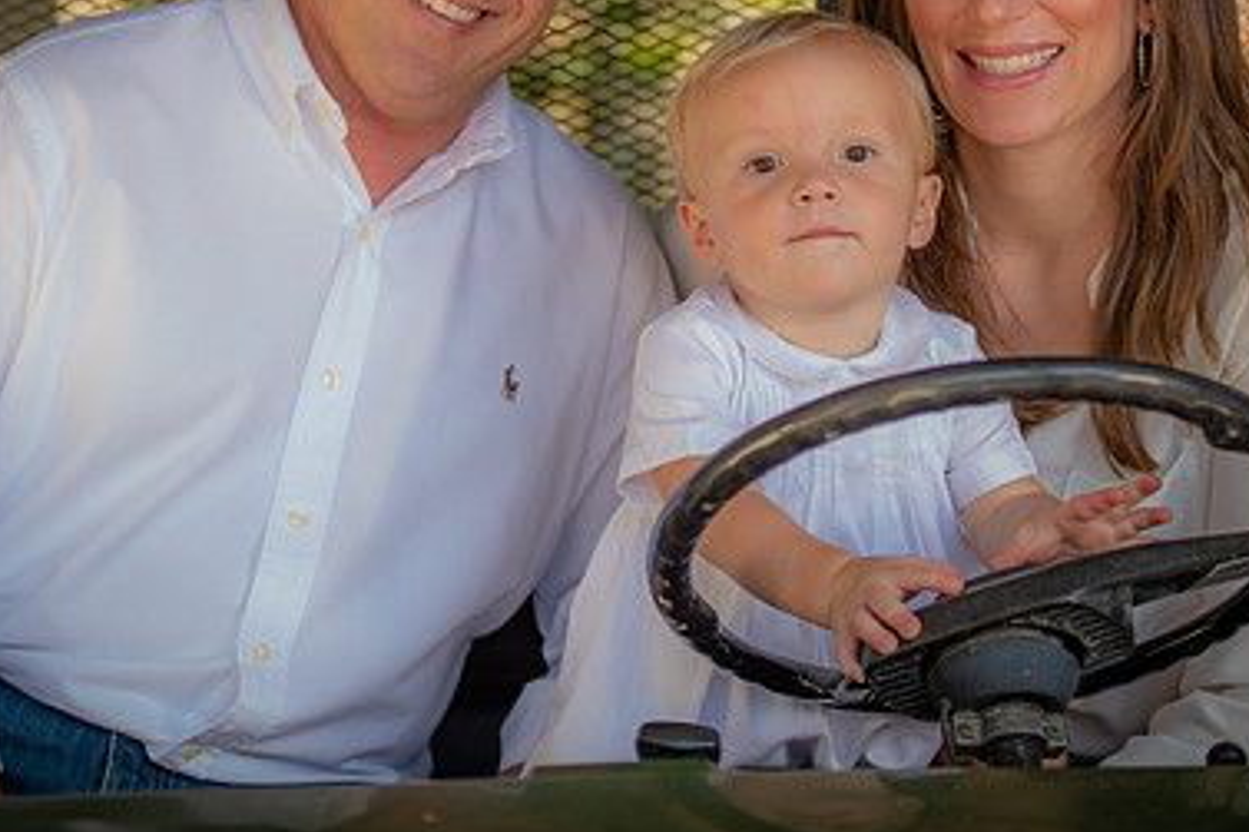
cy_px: 209
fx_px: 4161
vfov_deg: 11.4
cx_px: 613
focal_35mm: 120
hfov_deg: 17.1
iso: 50
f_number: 2.8
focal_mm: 78
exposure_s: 1/80
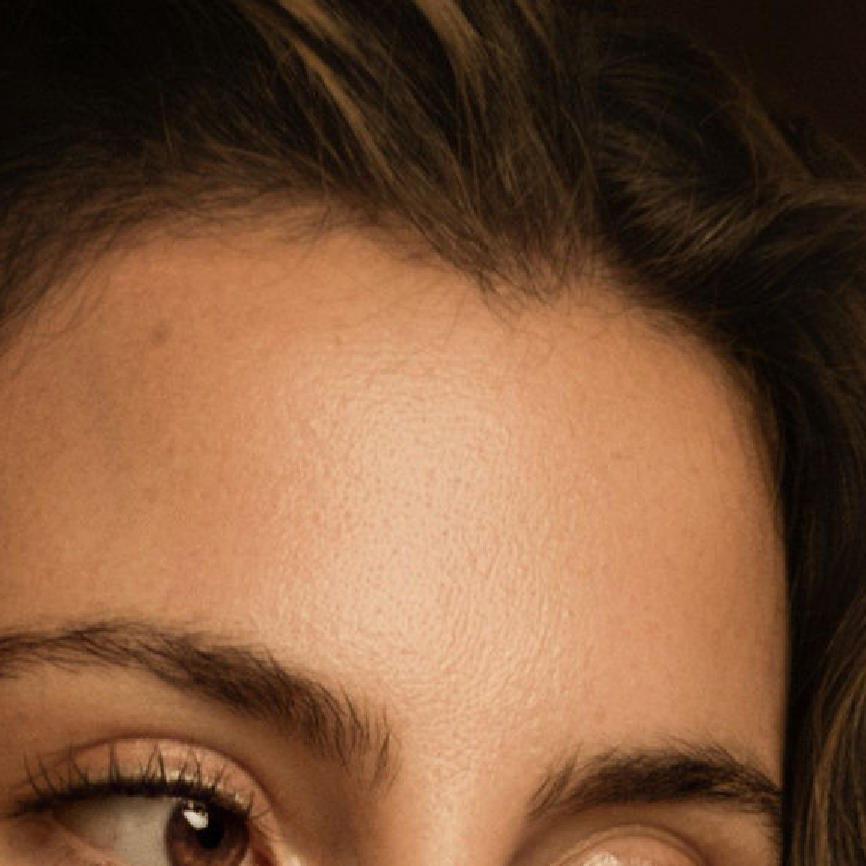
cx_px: 440
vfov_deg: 5.4
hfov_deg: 5.8
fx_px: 8519
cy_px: 2682
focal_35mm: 301
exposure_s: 1/160
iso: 640
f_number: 4
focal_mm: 53
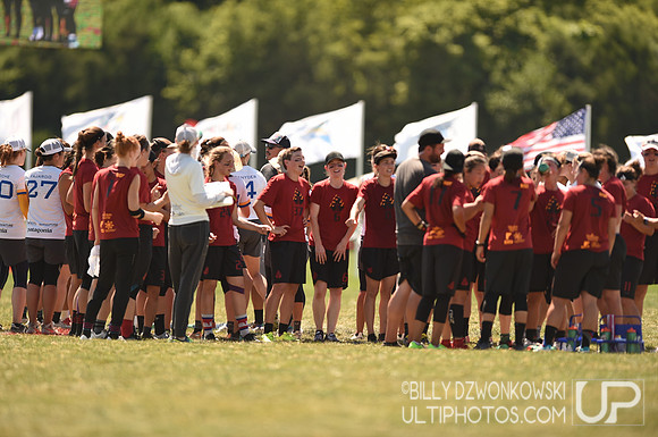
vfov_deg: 3.4
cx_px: 329
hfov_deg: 5.2
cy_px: 218
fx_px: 7301
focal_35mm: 400
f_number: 2.8
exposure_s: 1/800
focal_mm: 400
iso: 100
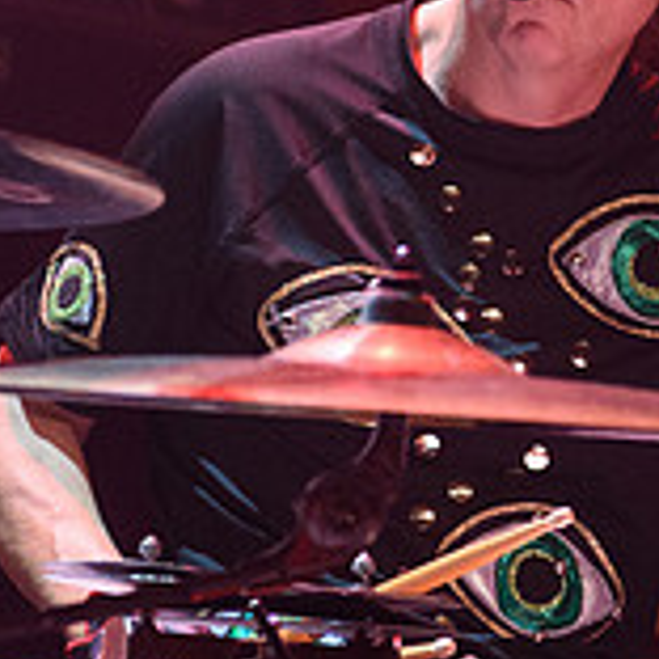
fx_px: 5600
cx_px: 783
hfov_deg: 6.7
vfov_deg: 6.7
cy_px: 93
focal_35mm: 260
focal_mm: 70
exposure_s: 1/250
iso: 3200
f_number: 3.2
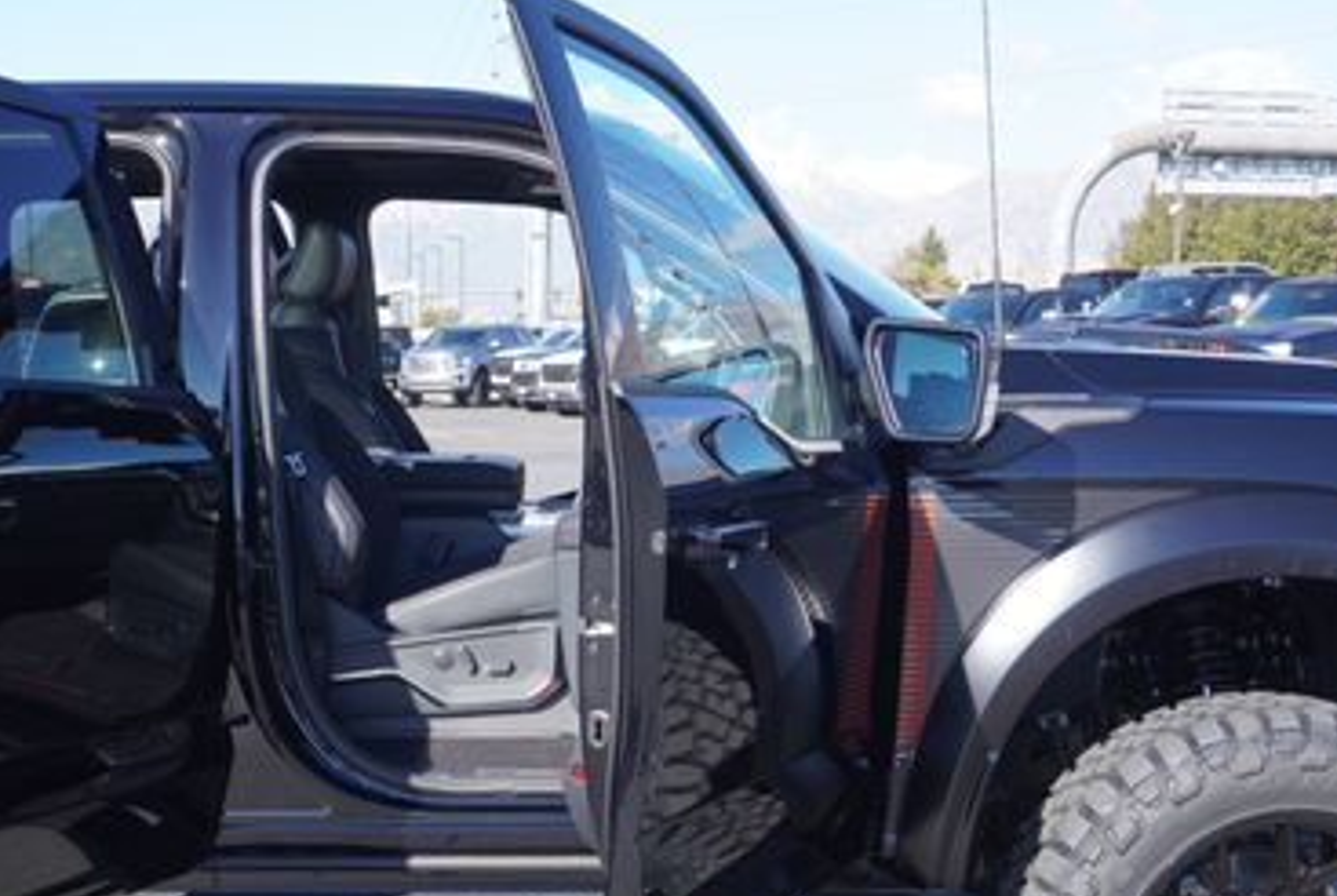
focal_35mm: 55
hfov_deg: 36.2
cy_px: 619
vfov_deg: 24.6
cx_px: 576
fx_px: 2041
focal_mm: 21
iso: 100
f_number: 6.3
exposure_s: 1/125
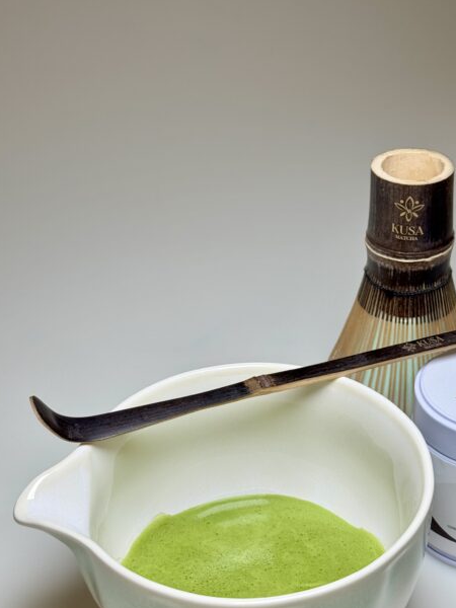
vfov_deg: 30.3
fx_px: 1124
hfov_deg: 22.9
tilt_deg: -31.4
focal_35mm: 64
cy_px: 306
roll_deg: +0.6
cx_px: 283
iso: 64
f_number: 1.78
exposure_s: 1/693
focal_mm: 6.76
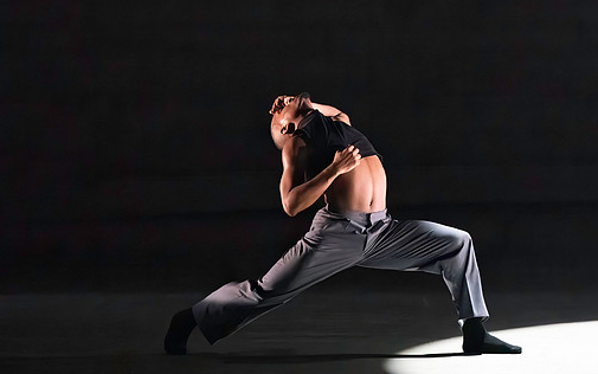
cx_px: 333
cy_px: 111
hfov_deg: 4.4
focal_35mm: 480
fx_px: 7825
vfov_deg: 2.7
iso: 20000
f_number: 5.6
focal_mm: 300
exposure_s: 1/400
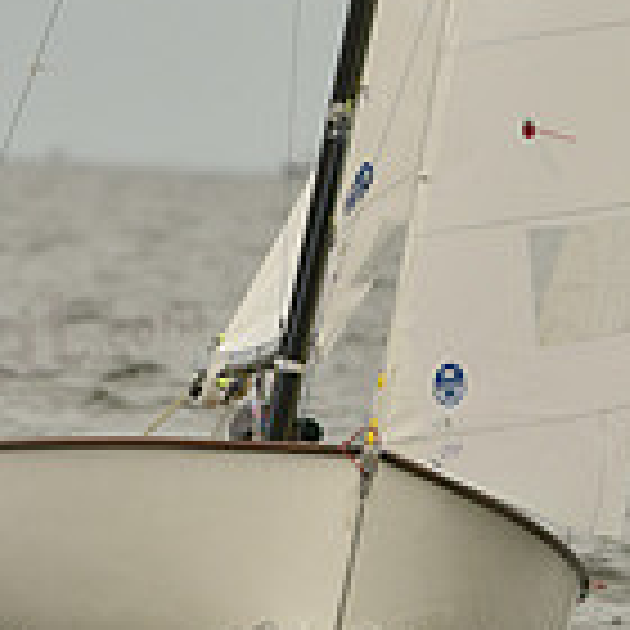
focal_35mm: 1197
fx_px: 24647
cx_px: 441
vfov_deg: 1.5
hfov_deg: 1.5
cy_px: 83
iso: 320
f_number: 7.1
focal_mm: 340
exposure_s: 1/1250
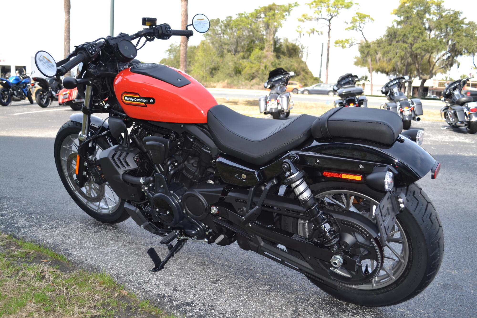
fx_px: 437
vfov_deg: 40.0
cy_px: 159
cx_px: 238
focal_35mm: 33
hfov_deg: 57.2
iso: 100
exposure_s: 1/200
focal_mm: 22
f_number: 5
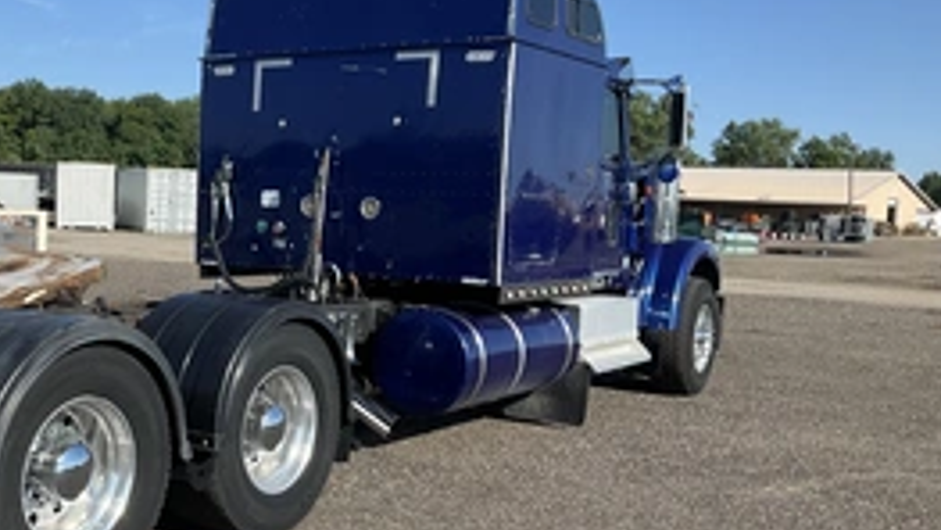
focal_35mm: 48
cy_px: 308
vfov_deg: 24.9
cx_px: 243
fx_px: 1198
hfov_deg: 41.7
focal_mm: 3
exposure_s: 1/1412
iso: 25
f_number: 1.8
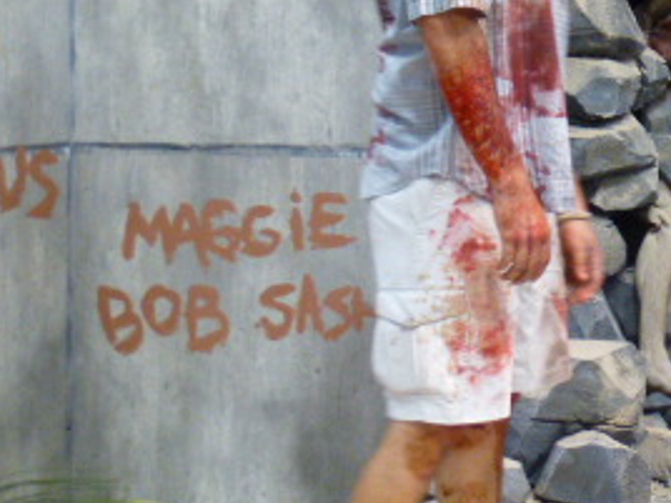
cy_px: 270
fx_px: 2268
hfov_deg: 16.7
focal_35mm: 117
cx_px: 551
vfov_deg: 12.7
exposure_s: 1/20
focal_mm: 8.7
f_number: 4.1
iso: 800
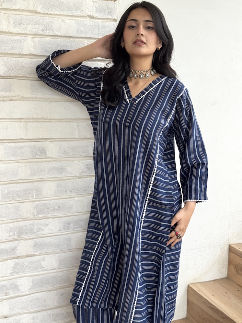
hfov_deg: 30.3
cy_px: 162
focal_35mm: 48
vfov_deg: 39.7
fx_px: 447
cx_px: 121
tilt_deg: -8.8
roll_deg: +0.2
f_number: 1.78
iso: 64
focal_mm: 6.76
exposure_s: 1/180
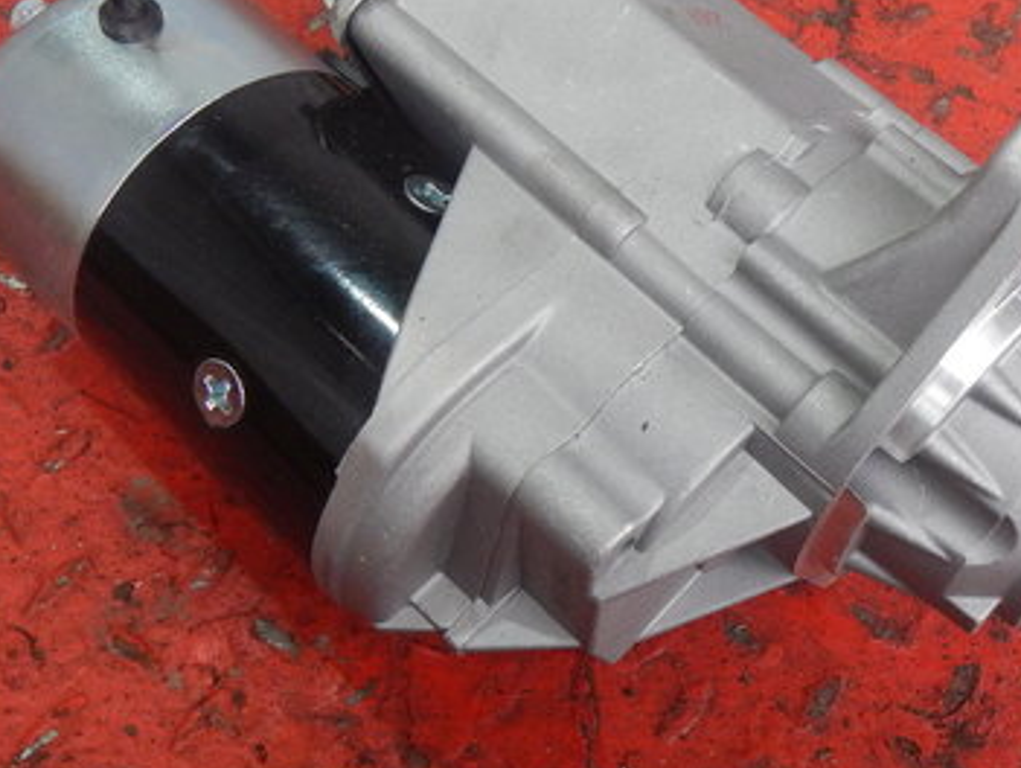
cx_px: 617
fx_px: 1506
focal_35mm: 51
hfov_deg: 37.3
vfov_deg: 28.6
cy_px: 387
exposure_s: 1/160
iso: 400
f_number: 3.9
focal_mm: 5
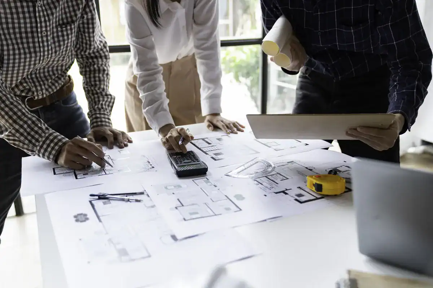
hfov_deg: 55.8
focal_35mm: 34
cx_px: 216
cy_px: 144
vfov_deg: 38.9
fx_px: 409
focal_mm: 34
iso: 200
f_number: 2.8
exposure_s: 1/125
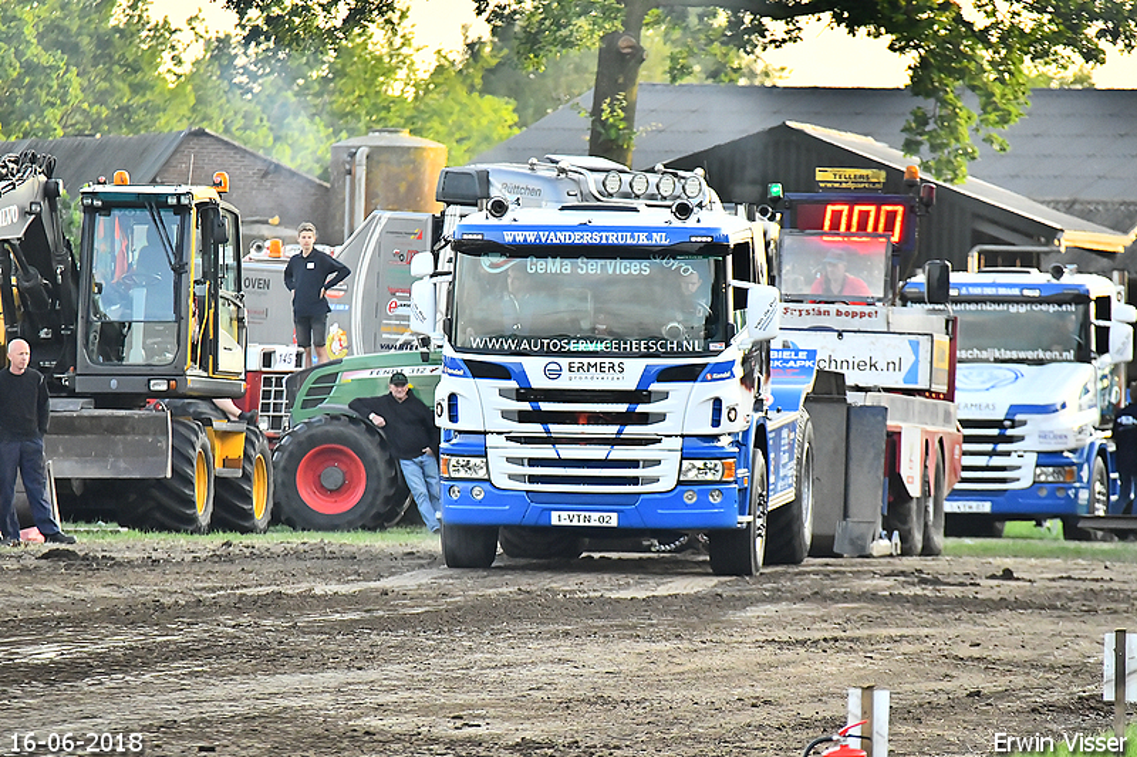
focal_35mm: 450
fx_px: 14209
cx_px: 568
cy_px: 378
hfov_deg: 4.6
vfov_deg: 3.1
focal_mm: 300
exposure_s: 1/1000
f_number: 5.6
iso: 2500
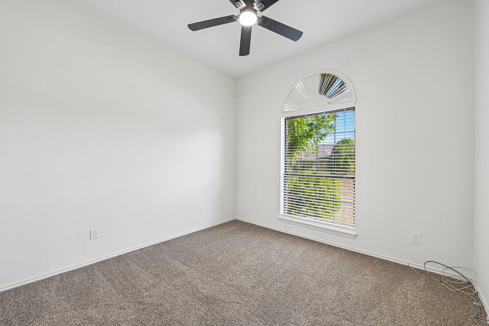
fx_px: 190
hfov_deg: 104.3
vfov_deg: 81.2
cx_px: 244
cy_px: 163
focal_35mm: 14
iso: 400
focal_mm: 14
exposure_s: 1/60
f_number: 8
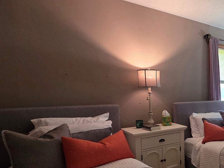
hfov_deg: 47.2
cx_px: 239
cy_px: 111
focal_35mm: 29
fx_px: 188
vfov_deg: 47.5
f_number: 1.9
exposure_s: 1/60.2
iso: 400
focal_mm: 2.2
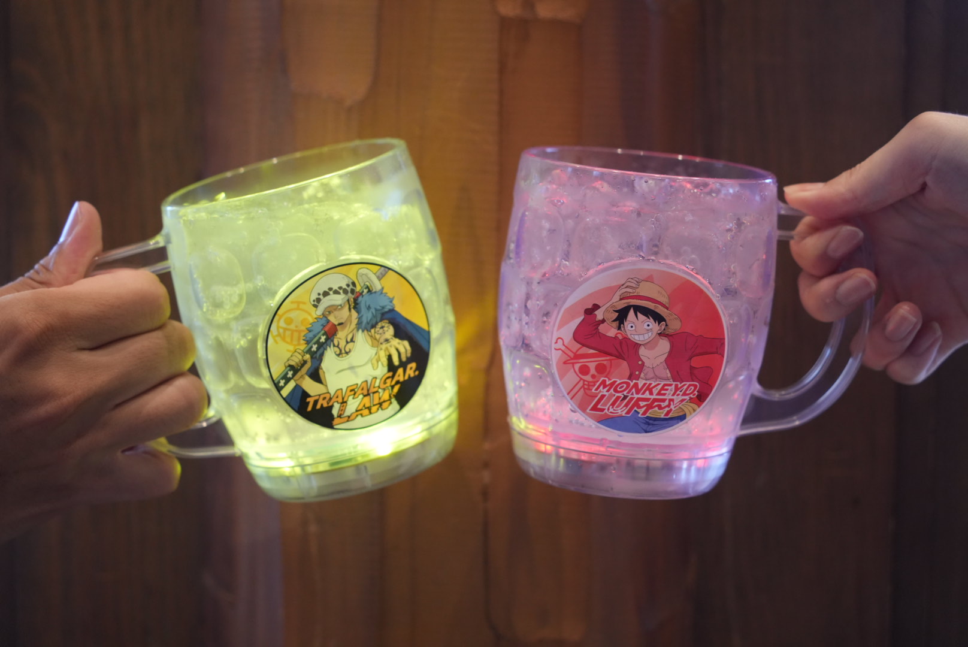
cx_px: 484
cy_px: 324
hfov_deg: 24.7
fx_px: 2206
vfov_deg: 16.7
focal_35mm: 82
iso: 3200
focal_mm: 82
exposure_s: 1/100
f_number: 4.5
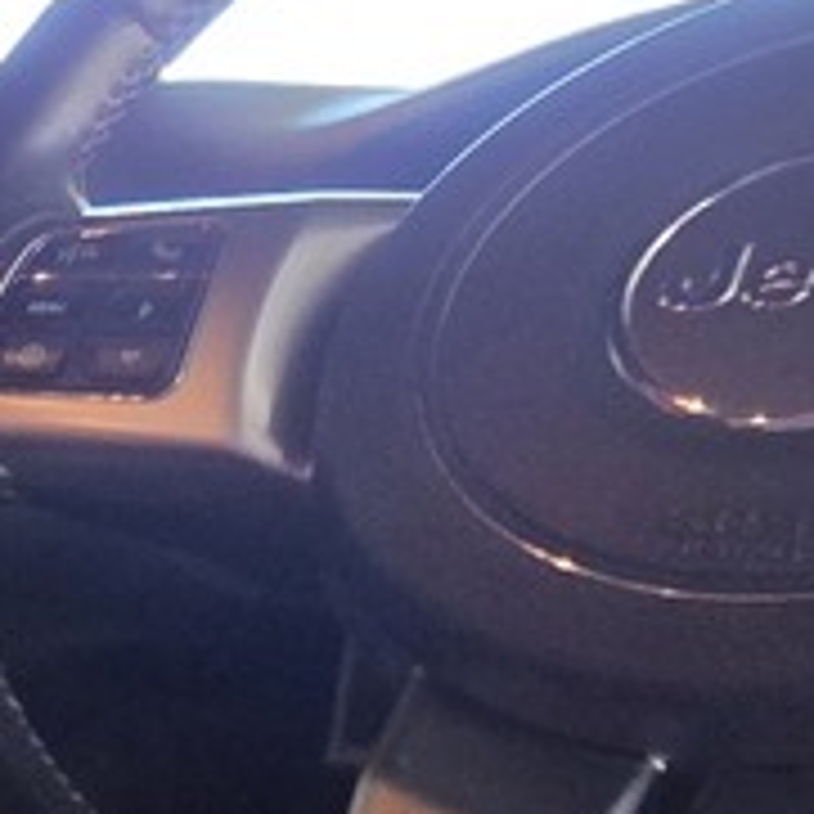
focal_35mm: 65
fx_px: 1729
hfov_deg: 17.6
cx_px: -868
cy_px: 881
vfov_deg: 24.8
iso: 400
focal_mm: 2.2
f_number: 2.2
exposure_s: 1/50
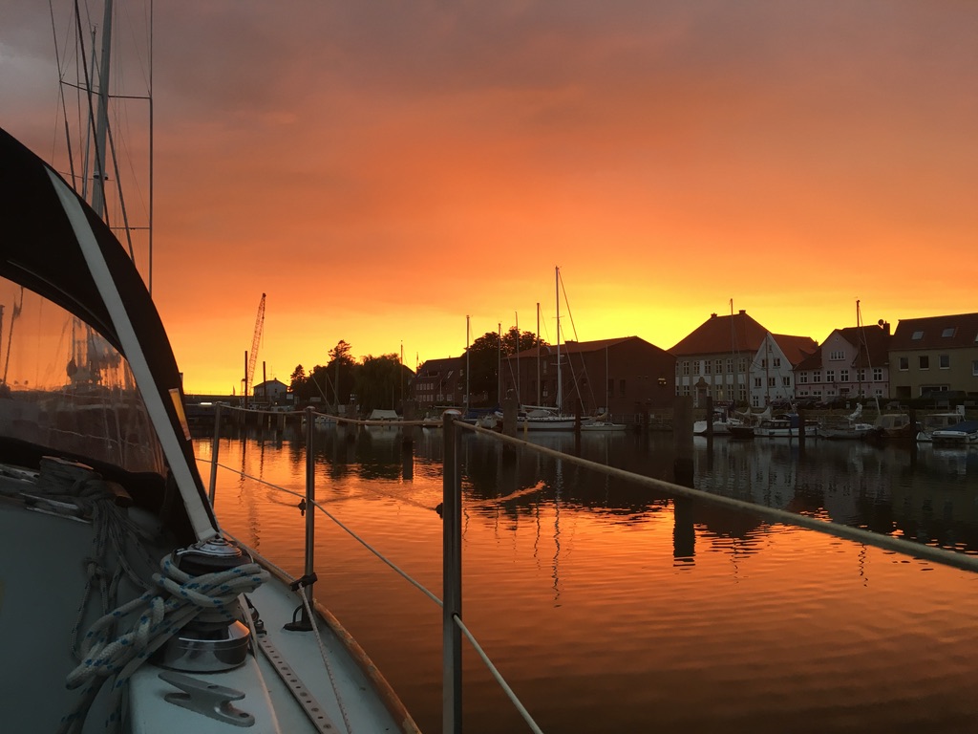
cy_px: 367
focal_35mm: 29
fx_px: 819
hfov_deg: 61.7
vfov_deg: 48.2
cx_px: 489
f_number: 2.2
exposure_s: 1/33
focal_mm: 4.15
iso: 32
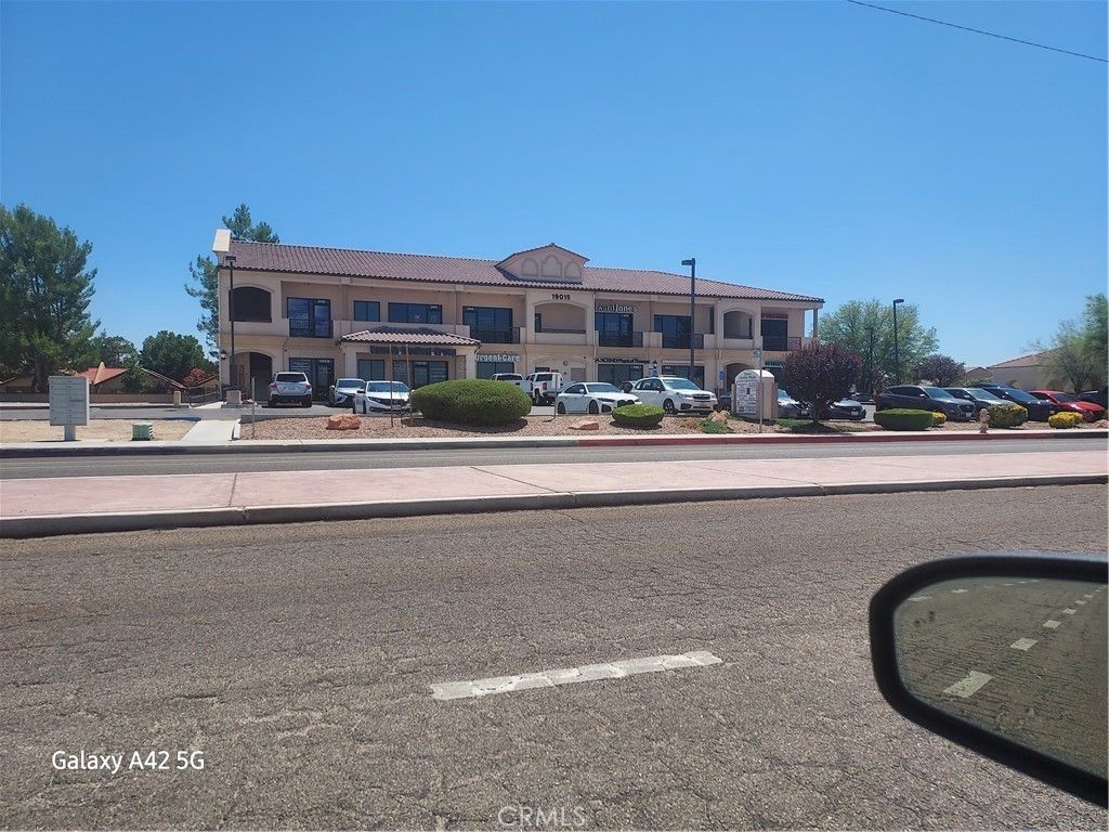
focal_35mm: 24
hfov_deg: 71.6
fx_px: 769
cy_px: 416
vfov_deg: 56.8
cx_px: 554
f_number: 1.8
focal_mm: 4.6
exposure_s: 1/1314
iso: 40
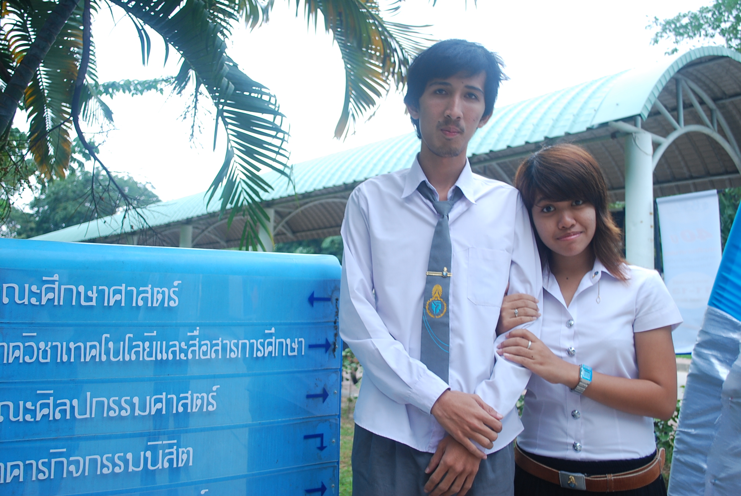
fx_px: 680
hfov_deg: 57.2
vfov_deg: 40.1
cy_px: 248
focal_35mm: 33
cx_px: 370
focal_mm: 22
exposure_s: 1/15
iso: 200
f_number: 4
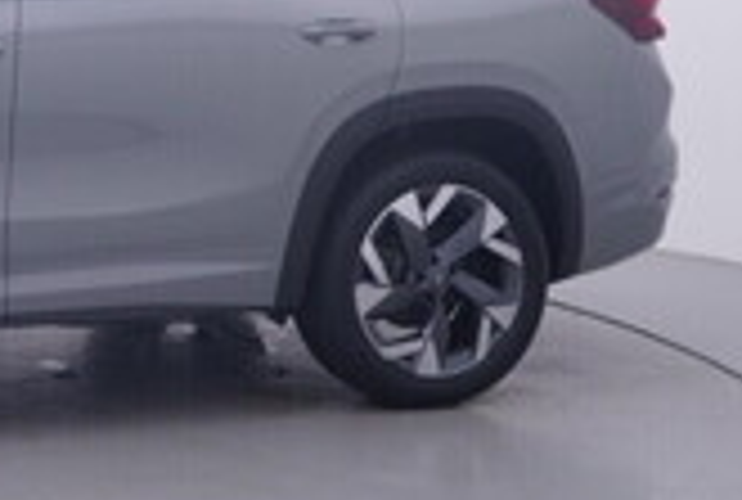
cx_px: -110
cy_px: 52
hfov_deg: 24.8
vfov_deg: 18.1
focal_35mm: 75
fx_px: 1543
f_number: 5
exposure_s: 1/80
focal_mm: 15
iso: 200
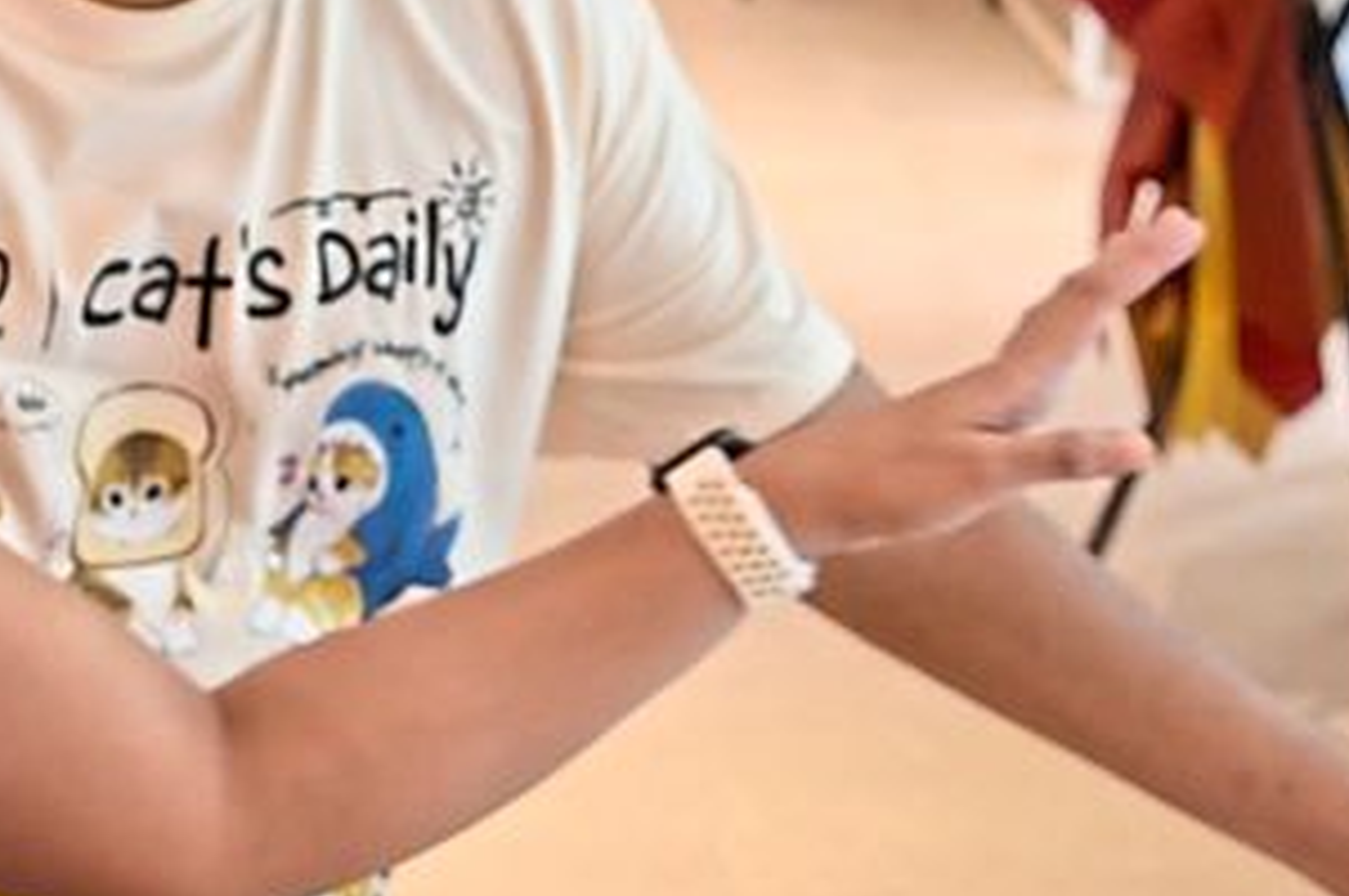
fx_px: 3706
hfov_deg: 20.2
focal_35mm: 99
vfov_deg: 13.5
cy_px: -103
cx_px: 1219
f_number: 4
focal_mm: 24
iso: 500
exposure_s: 1/100
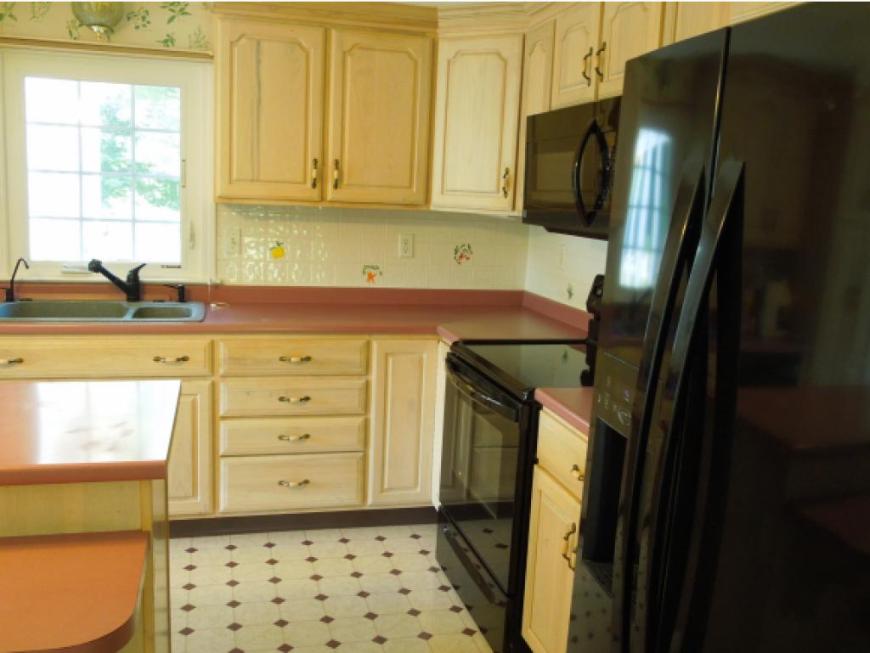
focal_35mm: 31
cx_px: 435
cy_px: 326
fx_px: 779
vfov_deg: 45.5
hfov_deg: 58.3
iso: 400
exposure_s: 1/13
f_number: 3.6
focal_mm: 5.6
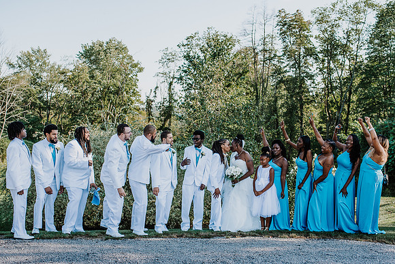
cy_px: 169
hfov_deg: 43.2
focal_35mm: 45
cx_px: 204
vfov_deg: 29.5
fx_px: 498
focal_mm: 35
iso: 200
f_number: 3.2
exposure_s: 1/1250
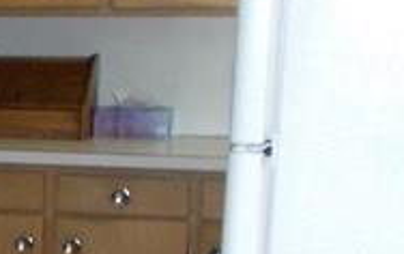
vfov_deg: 8.7
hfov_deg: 12.1
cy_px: 260
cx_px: -456
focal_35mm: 150
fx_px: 1654
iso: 220
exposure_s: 1/25
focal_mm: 4.6
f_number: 3.2
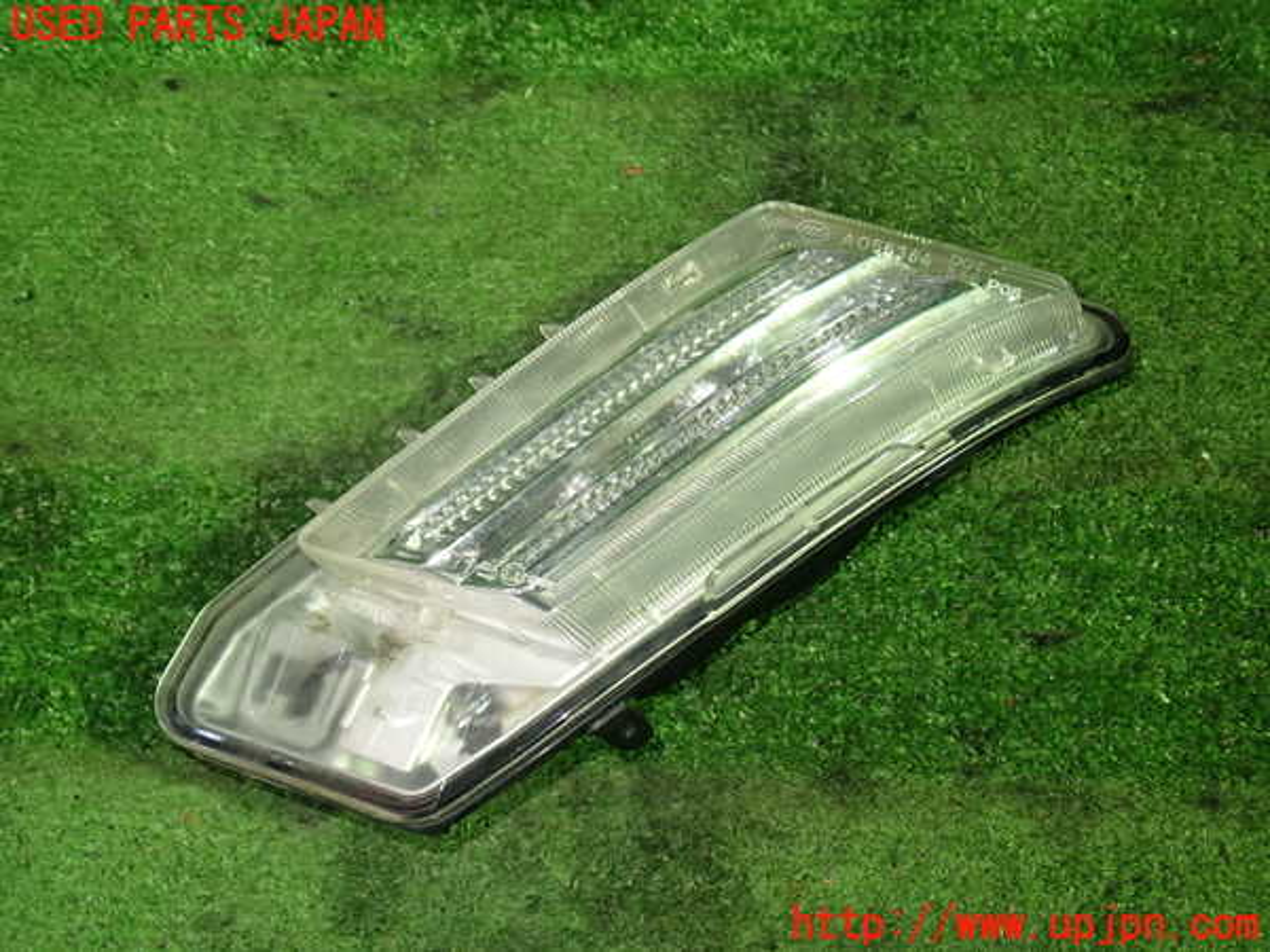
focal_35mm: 30
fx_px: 1101
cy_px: 476
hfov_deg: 60.0
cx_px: 635
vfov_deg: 46.8
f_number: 2.3
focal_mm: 5.4
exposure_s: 1/30
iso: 400
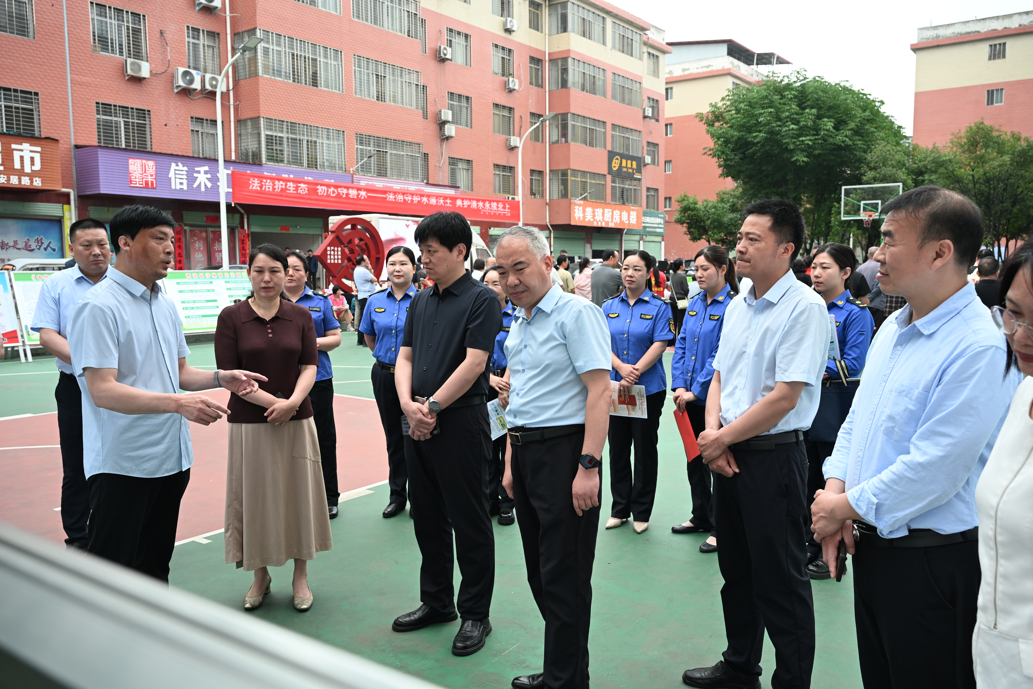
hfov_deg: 63.7
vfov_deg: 45.0
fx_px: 832
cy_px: 344
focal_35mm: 29
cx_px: 516
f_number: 5.6
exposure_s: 1/200
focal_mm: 29
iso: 320
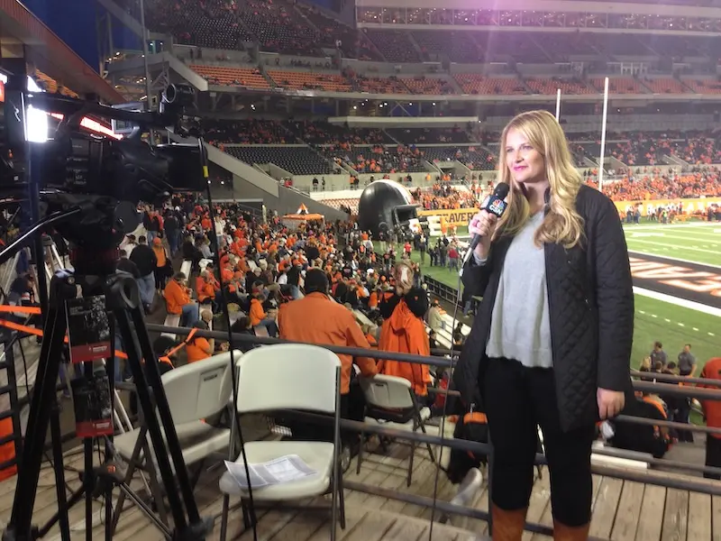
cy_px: 270
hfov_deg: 55.4
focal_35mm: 33
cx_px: 360
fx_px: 687
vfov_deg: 42.9
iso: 100
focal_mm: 4.12
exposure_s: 1/20
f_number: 2.4
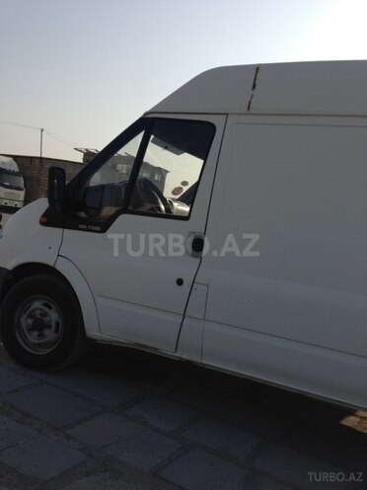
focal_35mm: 33
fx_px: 466
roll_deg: -11.3
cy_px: 245
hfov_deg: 42.9
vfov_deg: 55.4
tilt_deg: +0.2
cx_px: 184
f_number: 2.4
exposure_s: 1/2169
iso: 50
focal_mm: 4.12
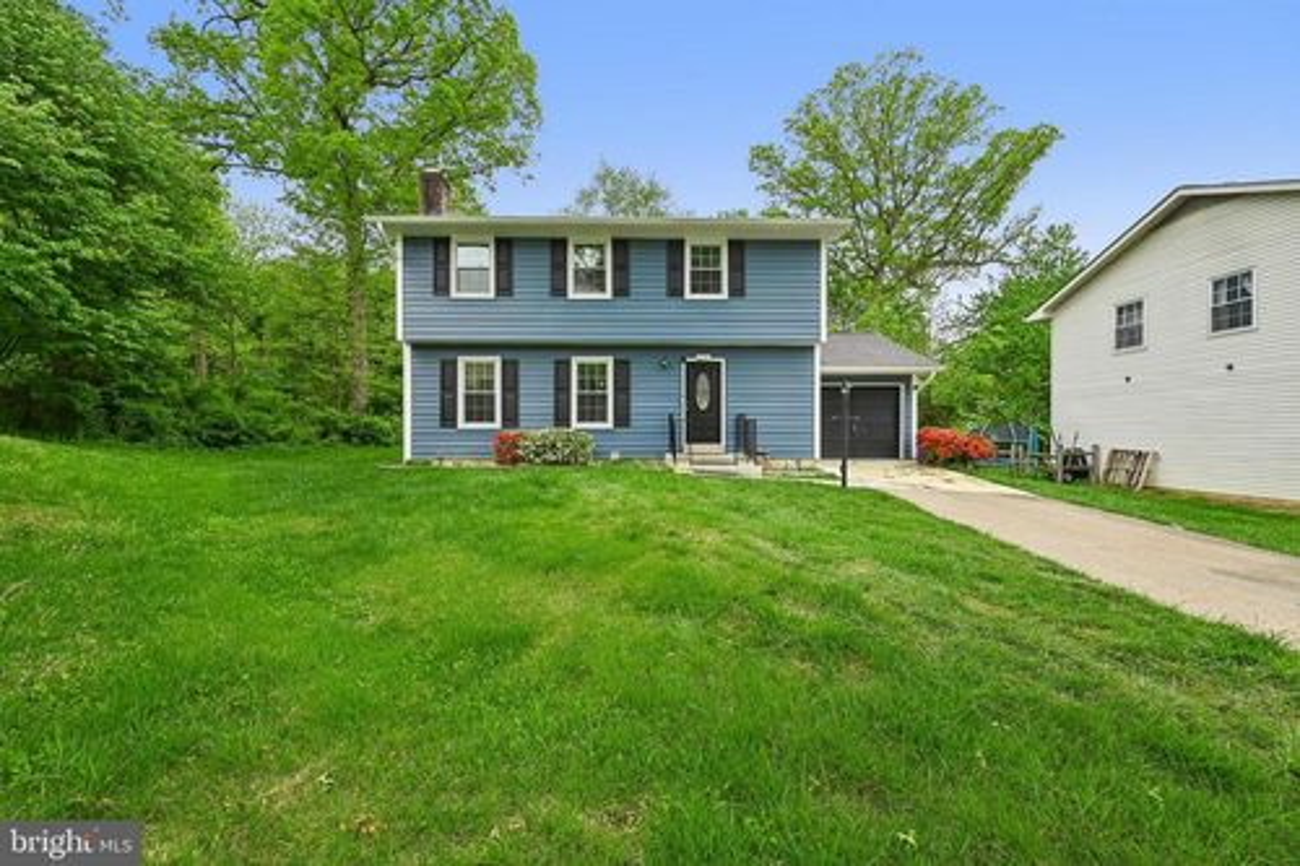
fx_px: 505
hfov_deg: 104.3
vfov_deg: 81.2
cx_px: 650
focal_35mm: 14
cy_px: 433
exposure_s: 1/30
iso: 100
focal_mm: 14
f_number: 8
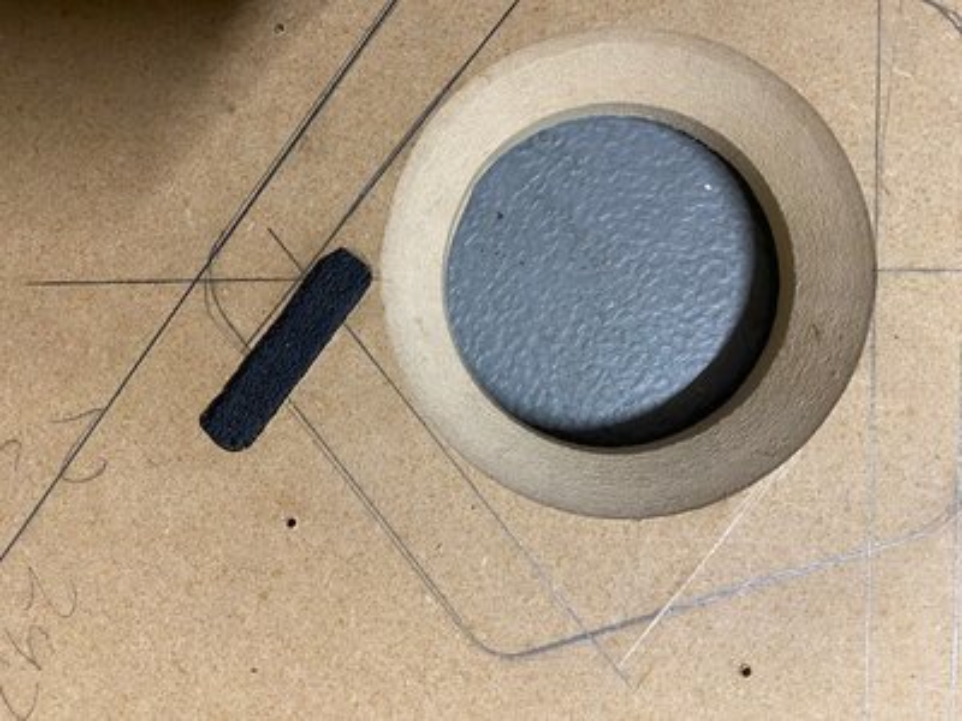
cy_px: 360
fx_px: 723
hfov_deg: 67.3
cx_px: 481
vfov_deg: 53.1
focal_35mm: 26
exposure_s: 1/50
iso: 320
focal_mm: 4.25
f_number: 1.8
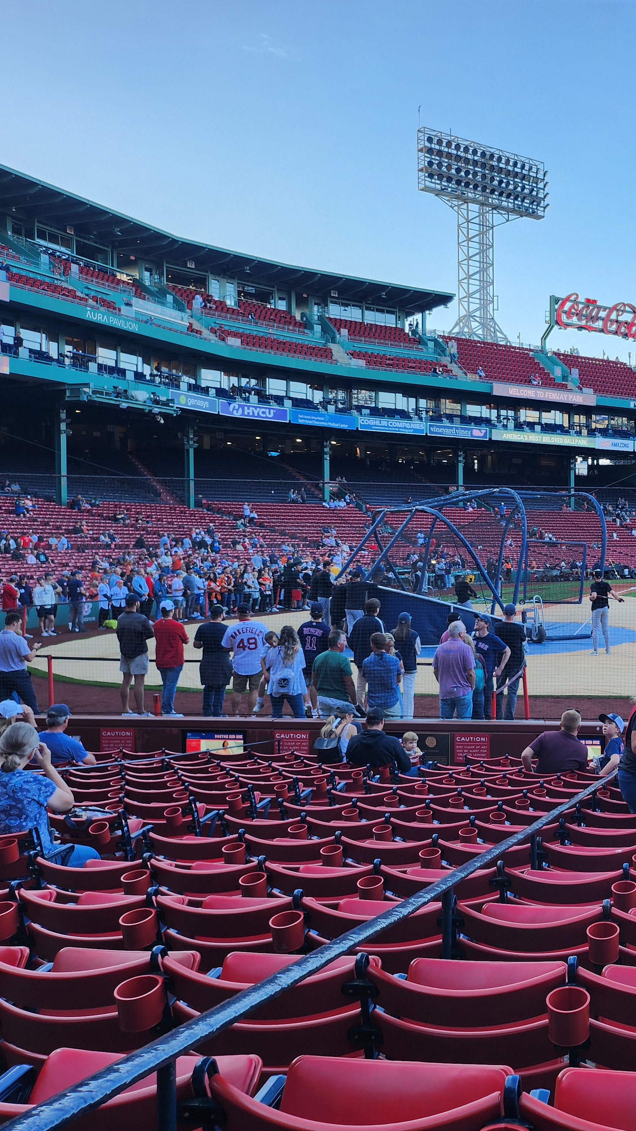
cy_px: 566
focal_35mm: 35
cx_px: 610
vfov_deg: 56.6
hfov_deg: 31.6
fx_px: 1049
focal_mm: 5
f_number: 1.8
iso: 50
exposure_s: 1/471
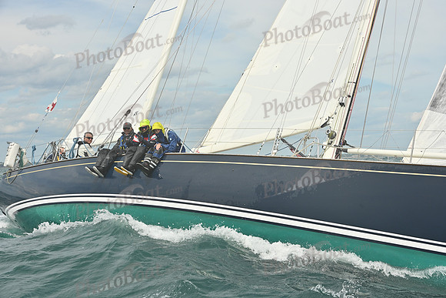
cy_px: 149
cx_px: 223
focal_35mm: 70
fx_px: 867
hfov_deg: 28.8
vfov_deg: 19.5
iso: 320
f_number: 10
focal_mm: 70
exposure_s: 1/1250
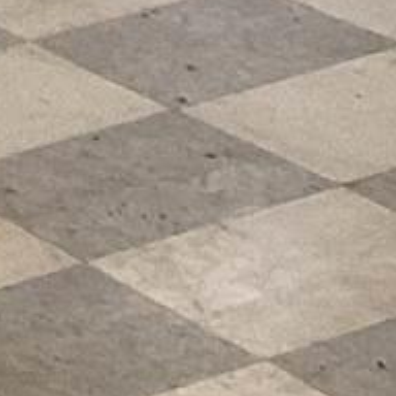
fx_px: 3779
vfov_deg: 5.8
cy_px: -421
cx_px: -27
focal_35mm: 292
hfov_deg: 6.0
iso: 80
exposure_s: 1/60
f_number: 2.4
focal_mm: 3.3
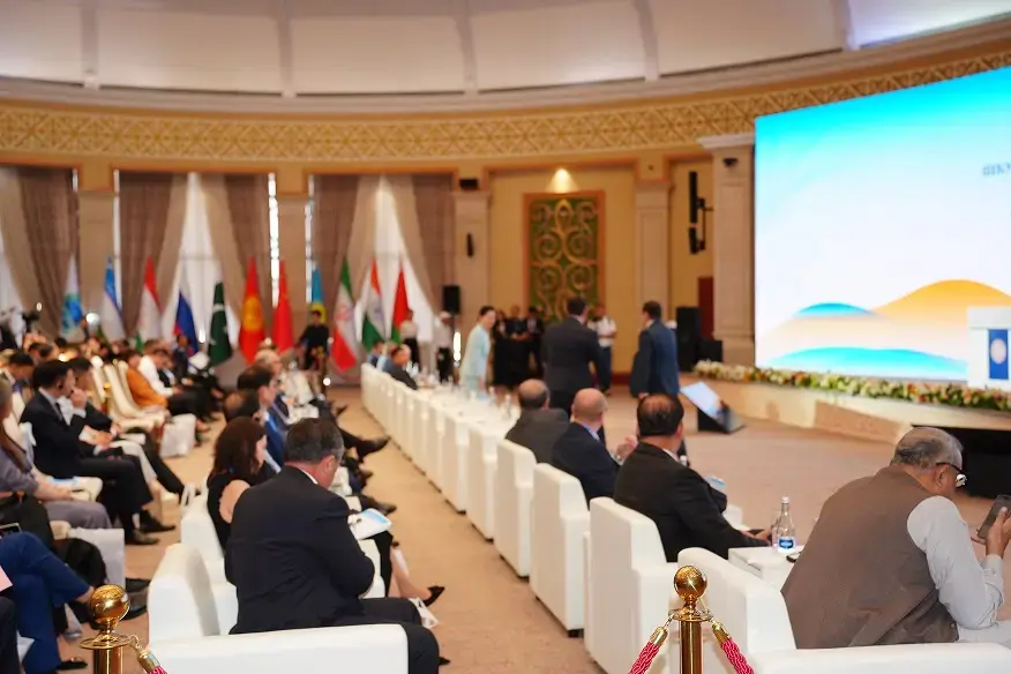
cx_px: 506
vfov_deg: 33.4
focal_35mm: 40
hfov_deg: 48.5
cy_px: 337
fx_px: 1123
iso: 500
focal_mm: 40
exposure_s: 1/160
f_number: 2.8
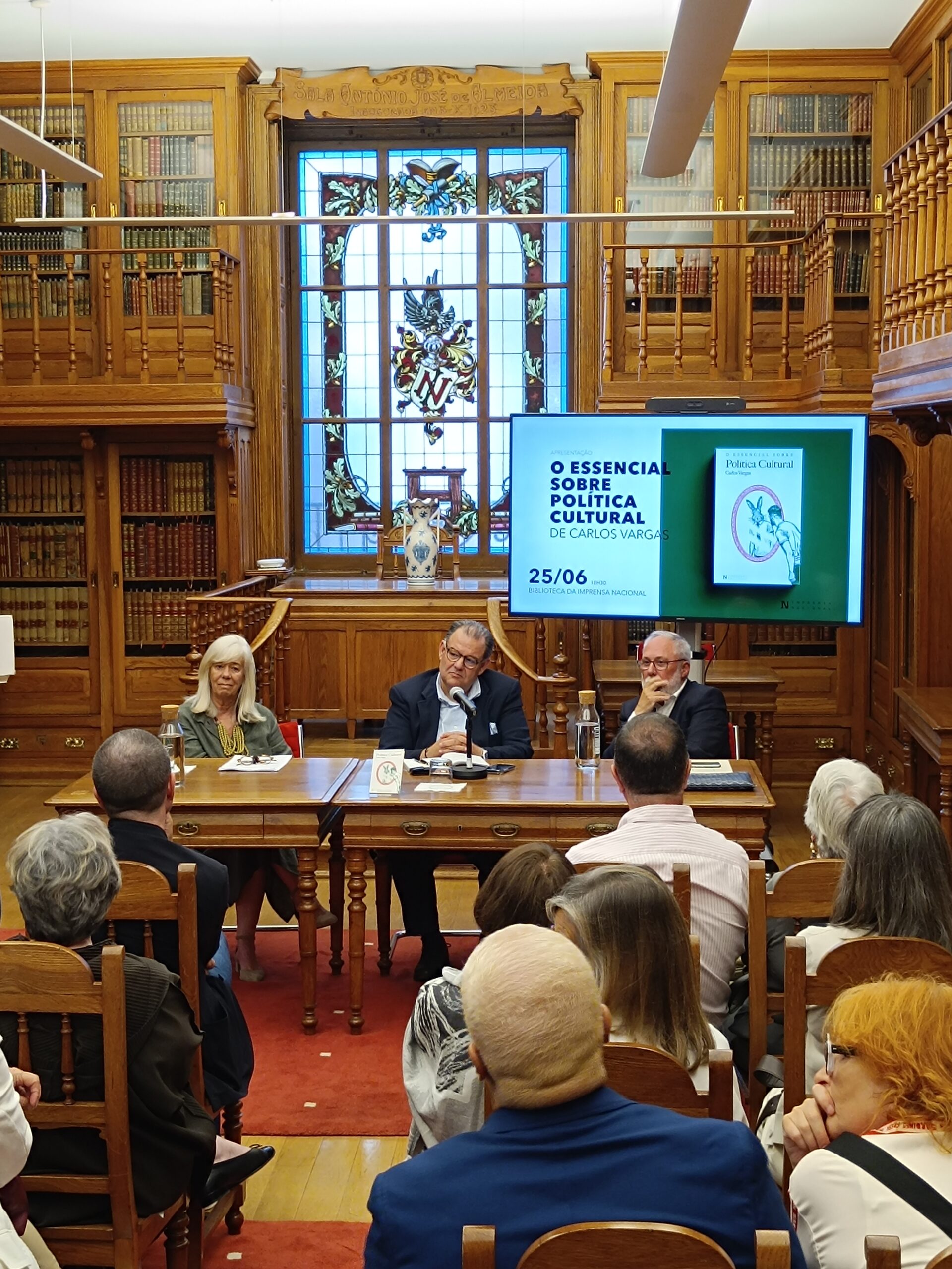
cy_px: 634
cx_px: 476
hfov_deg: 56.8
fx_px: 880
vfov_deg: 71.6
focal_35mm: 24
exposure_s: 1/50.1
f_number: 1.88
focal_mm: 5.59
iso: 351
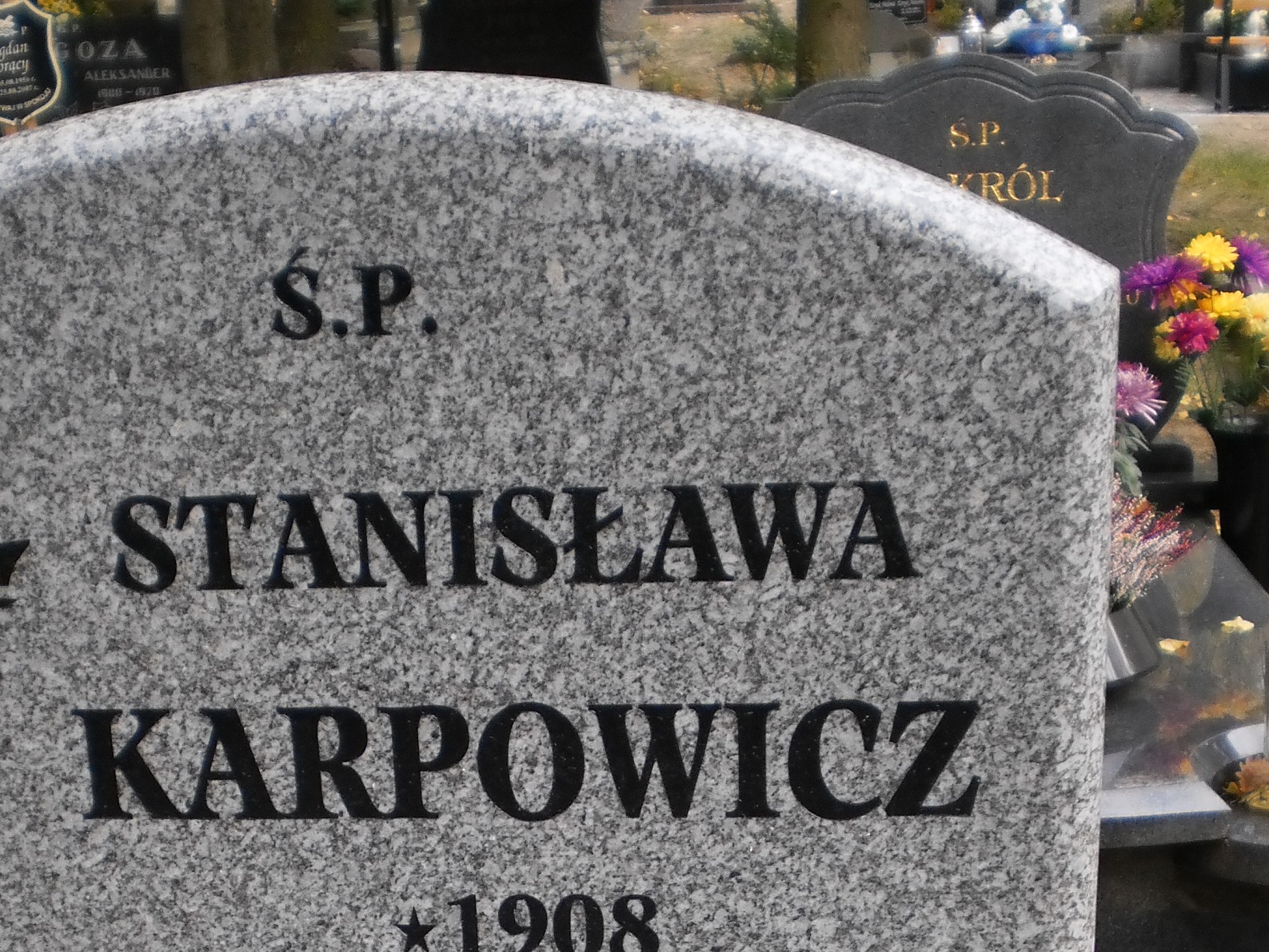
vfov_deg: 22.8
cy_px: 829
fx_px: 2310
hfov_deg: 30.6
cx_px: 509
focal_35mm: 63
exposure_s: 1/80
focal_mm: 6.3
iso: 100
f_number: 3.1
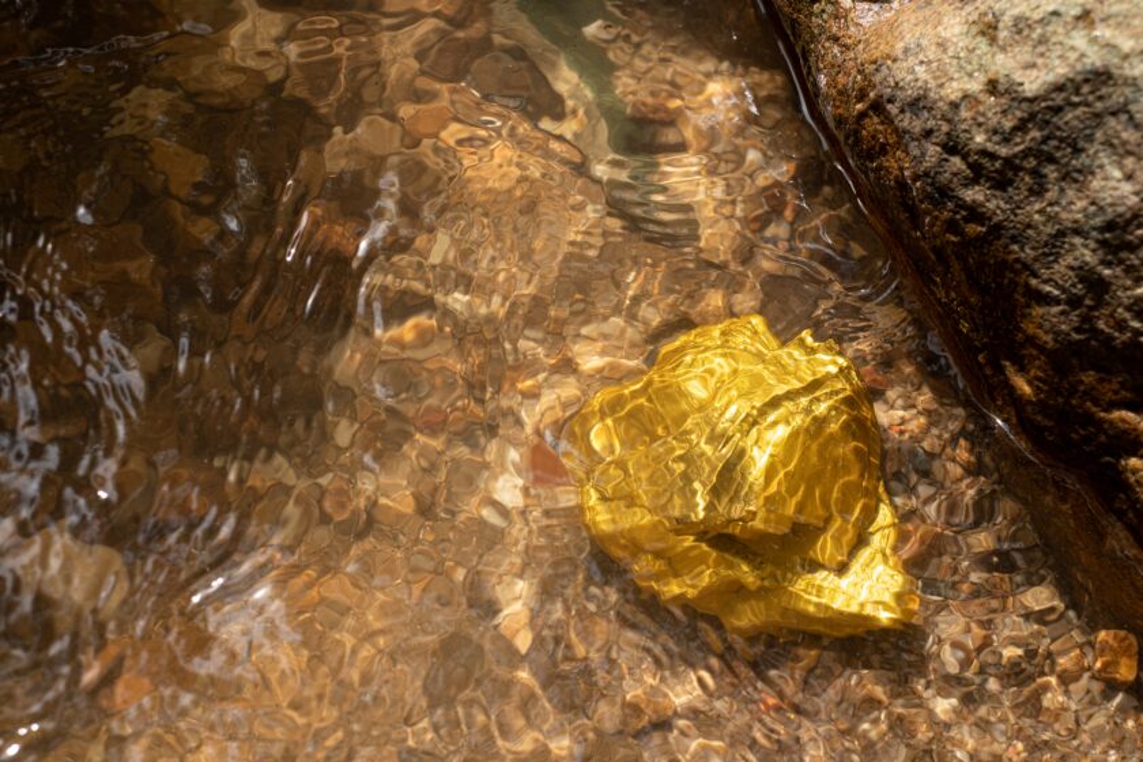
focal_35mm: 53
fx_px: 1683
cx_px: 572
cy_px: 381
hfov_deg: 37.5
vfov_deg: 25.5
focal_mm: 35
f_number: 4.5
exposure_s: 1/640
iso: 200
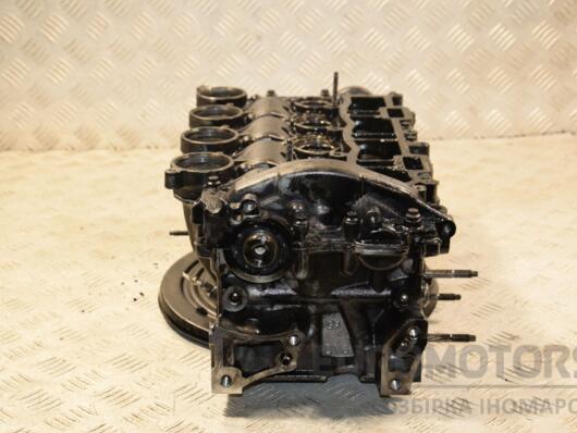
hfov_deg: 31.2
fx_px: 1034
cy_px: 216
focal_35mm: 62
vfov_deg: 23.7
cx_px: 292
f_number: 6.3
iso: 800
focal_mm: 38
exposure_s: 1/100
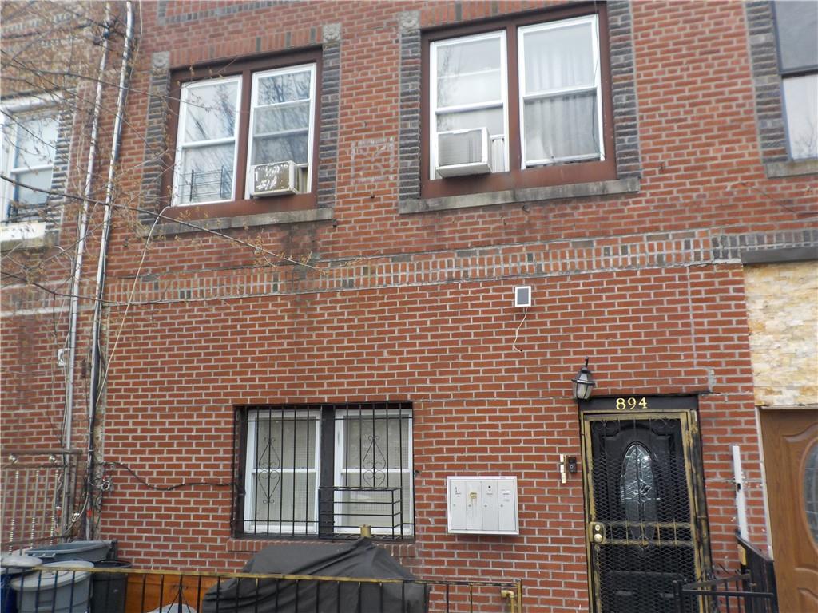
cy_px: 306
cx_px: 409
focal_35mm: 30
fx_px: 709
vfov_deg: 46.8
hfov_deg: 60.0
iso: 125
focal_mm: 4.1
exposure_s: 1/250
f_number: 3.3
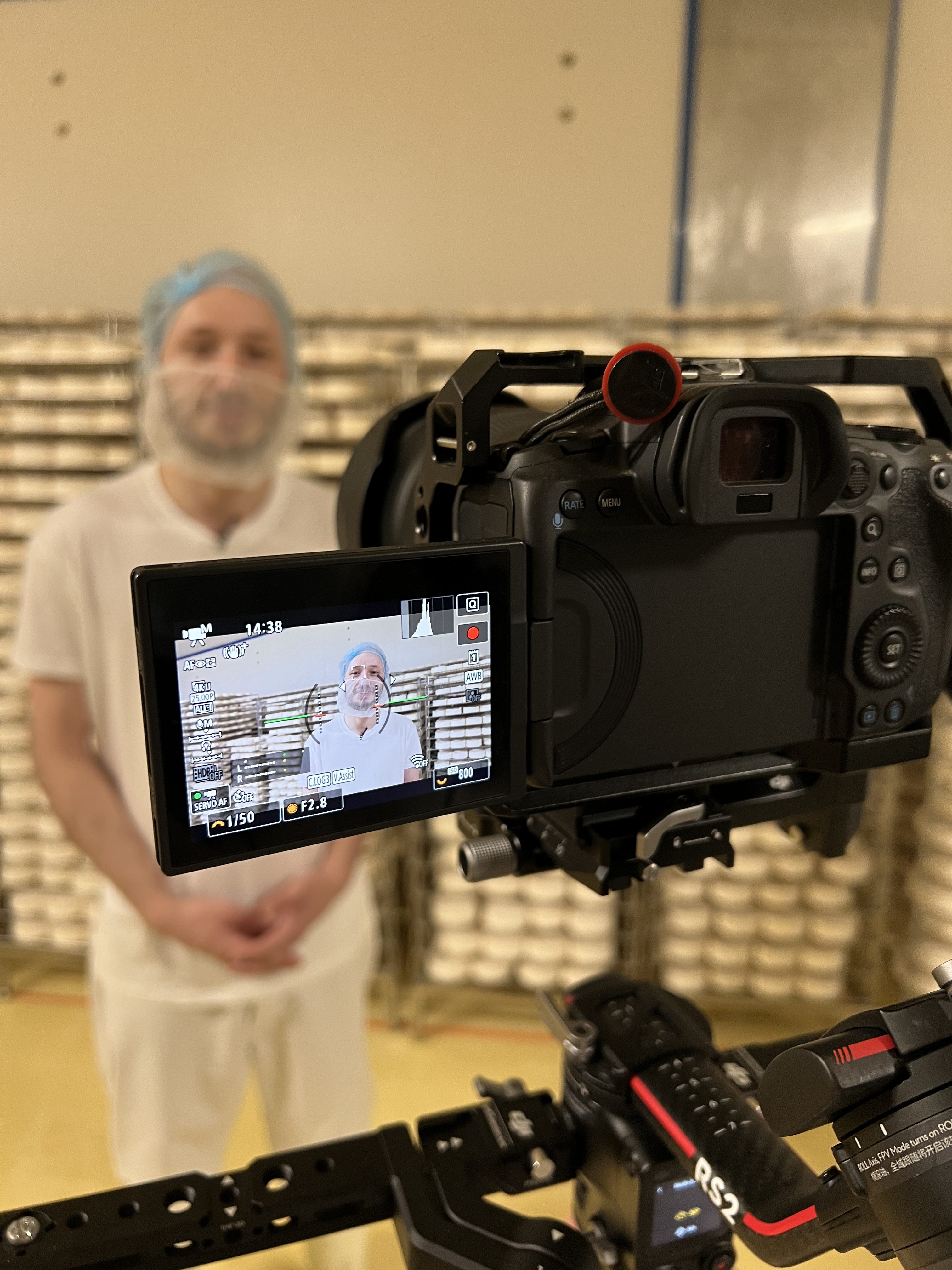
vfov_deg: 67.3
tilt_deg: -14.3
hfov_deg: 53.1
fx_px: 953
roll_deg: -0.1
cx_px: 476
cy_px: 635
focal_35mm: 26
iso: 125
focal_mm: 5.7
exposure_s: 1/62
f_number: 1.5
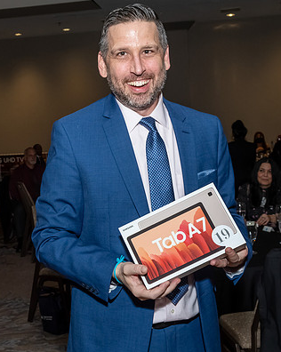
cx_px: 87
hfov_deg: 24.8
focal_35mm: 61
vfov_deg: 31.0
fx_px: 635
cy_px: 178
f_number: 6.3
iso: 500
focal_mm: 20
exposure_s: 1/250
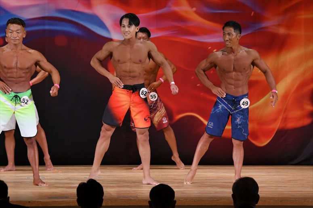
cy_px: 104
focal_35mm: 240
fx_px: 2086
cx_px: 156
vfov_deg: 5.7
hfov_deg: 8.6
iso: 3200
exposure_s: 1/400
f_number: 5.6
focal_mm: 160
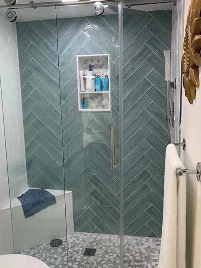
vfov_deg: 58.4
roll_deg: +1.4
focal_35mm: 31
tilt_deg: -8.1
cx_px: 109
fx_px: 240
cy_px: 134
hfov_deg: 45.4
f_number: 1.8
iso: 64
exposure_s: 1/120
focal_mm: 4.25
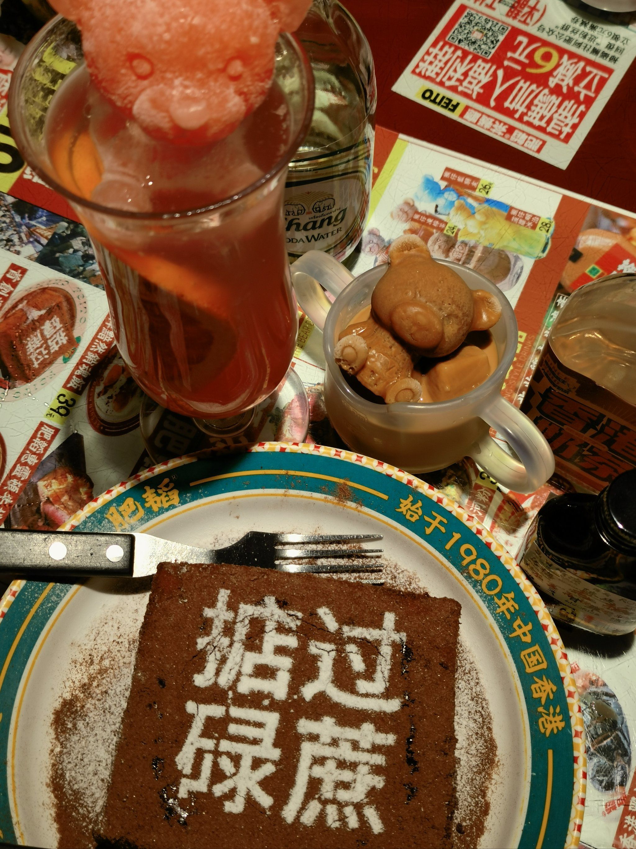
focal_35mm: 42
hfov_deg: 34.3
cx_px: 318
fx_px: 1029
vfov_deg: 44.8
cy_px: 424
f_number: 1.9
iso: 50
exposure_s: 1/143
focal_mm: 5.58
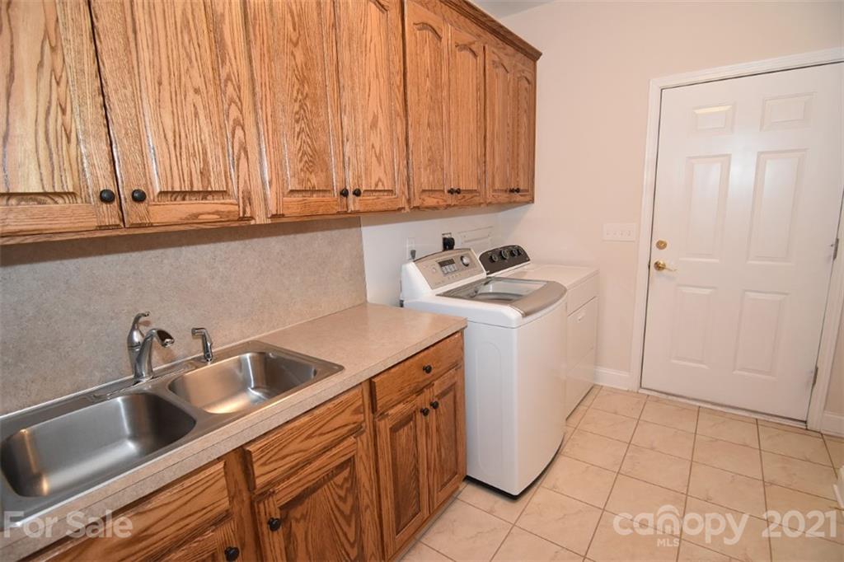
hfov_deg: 95.0
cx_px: 422
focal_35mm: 16
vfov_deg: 72.0
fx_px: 387
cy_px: 281
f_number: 4
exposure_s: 1/60
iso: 1400
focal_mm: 11
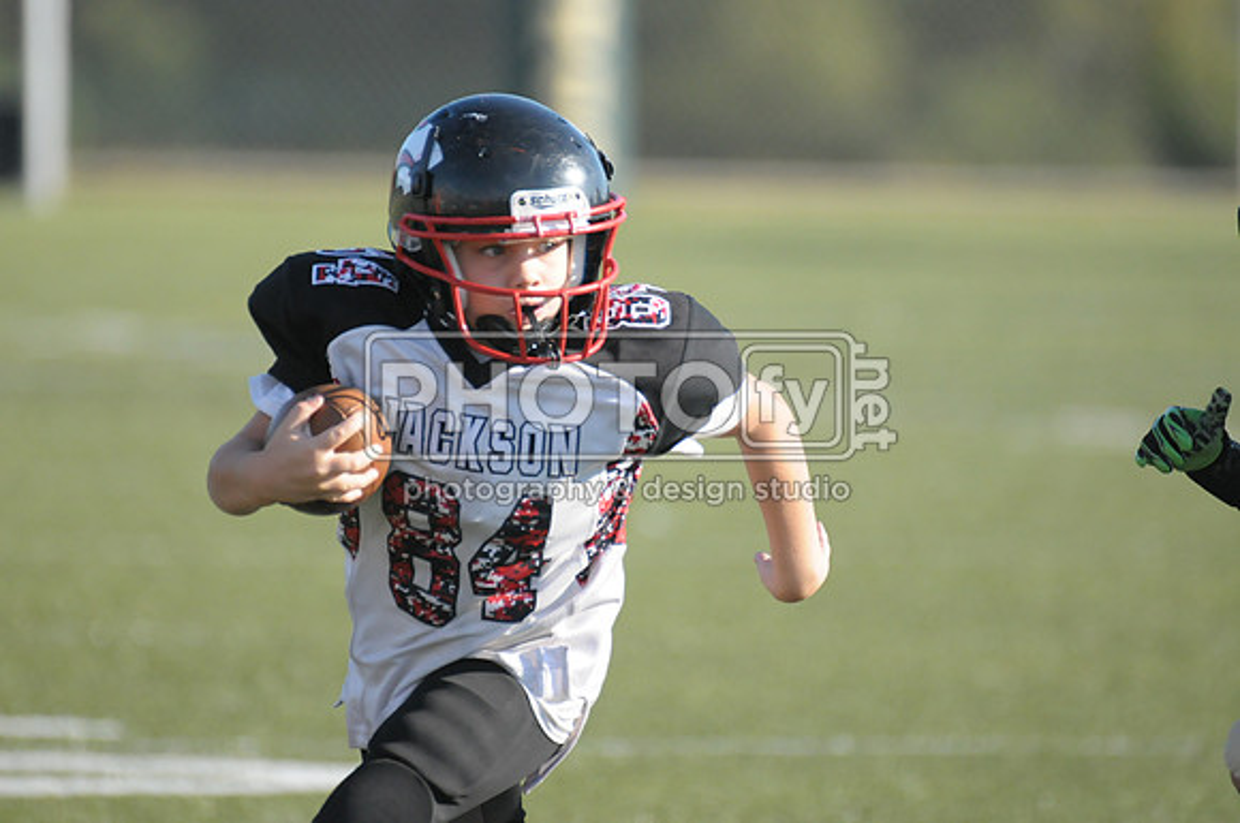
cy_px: 412
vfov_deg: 2.4
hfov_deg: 3.6
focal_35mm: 570
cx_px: 620
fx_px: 19606
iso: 1600
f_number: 4
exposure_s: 1/4000
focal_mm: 380
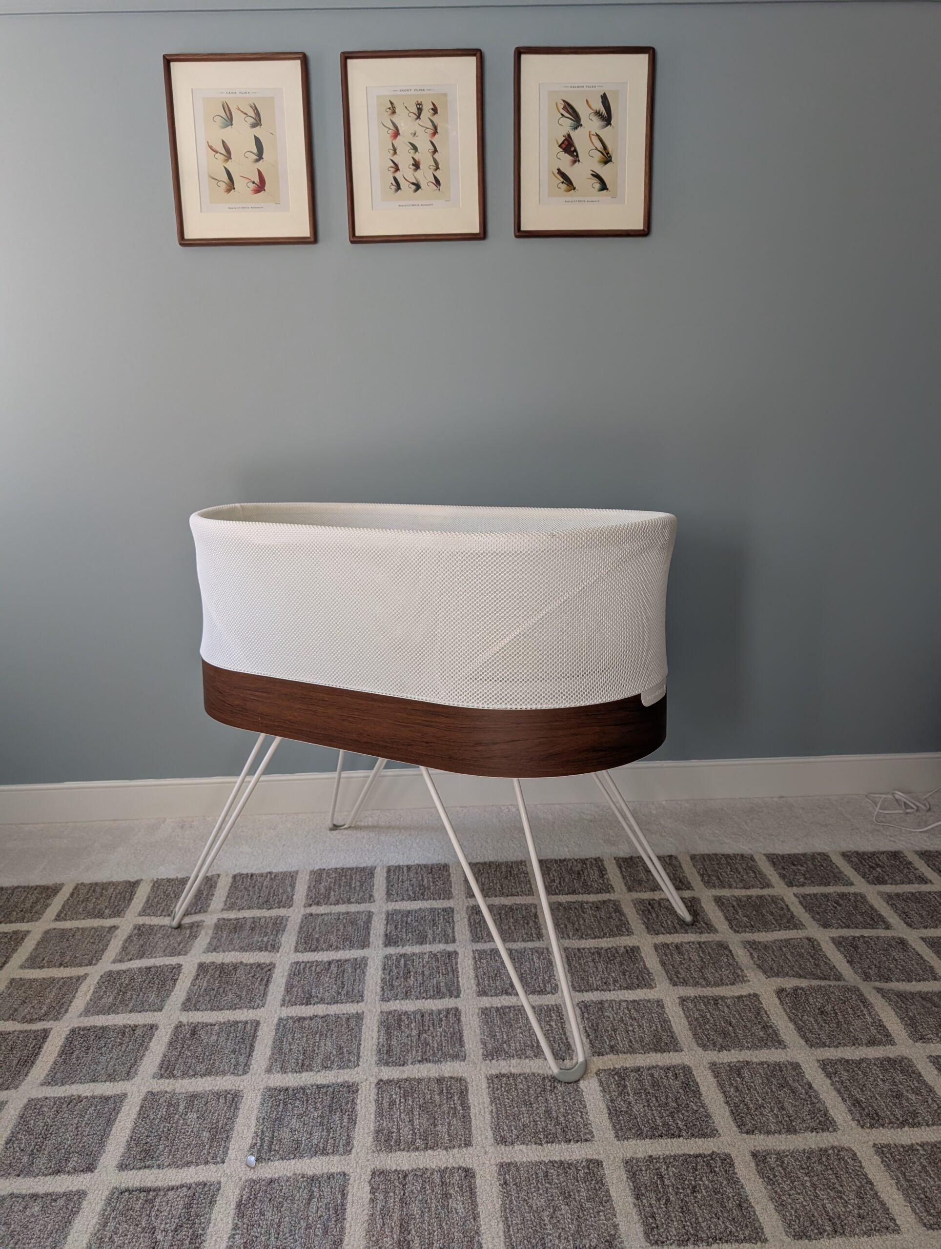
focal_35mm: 24
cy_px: 624
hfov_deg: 56.9
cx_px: 470
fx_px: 868
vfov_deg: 71.5
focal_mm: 6.9
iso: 603
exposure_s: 1/356
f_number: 1.68
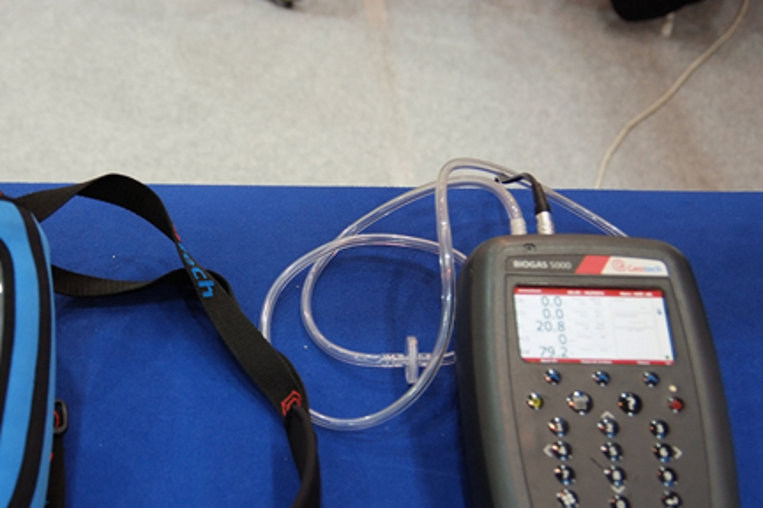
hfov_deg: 39.0
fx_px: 1060
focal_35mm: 50
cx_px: 238
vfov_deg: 26.8
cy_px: 349
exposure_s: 1/100
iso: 800
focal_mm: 24
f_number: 3.2
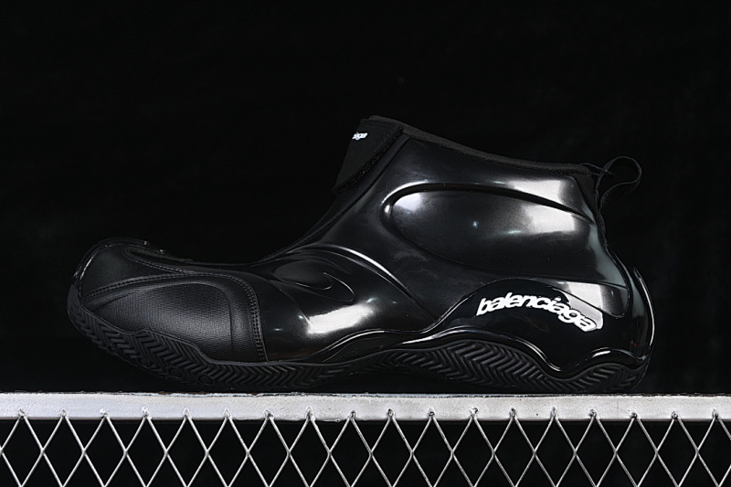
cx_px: 366
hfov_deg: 27.0
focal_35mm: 75
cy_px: 244
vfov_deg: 18.2
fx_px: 1523
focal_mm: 50
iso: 160
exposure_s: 1/50
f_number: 6.3
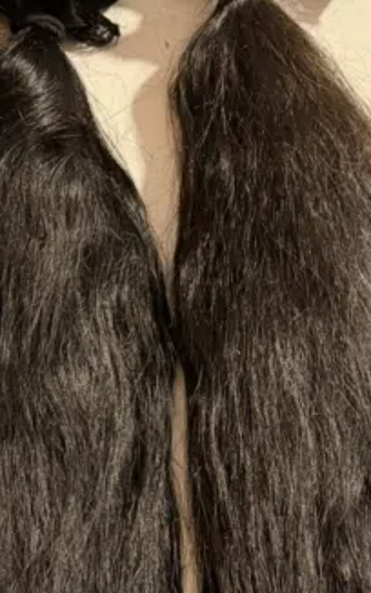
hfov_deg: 24.3
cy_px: 335
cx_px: -31
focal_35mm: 50
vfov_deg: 40.2
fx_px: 808
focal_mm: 6.76
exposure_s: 1/50
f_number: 1.78
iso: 800
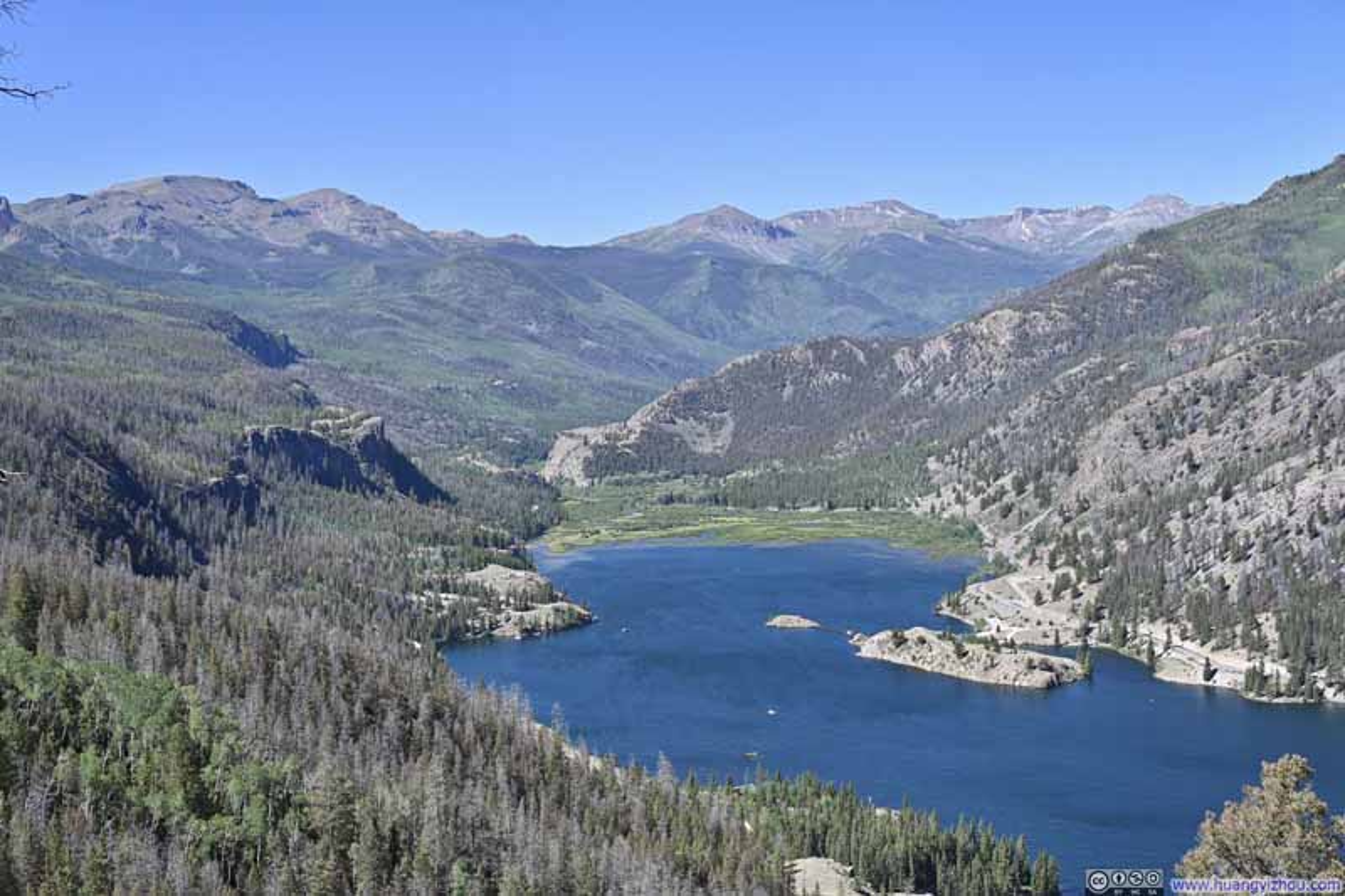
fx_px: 1942
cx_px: 672
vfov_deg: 26.0
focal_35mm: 52
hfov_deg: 38.2
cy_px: 448
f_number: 5.6
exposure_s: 1/400
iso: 64
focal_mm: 52
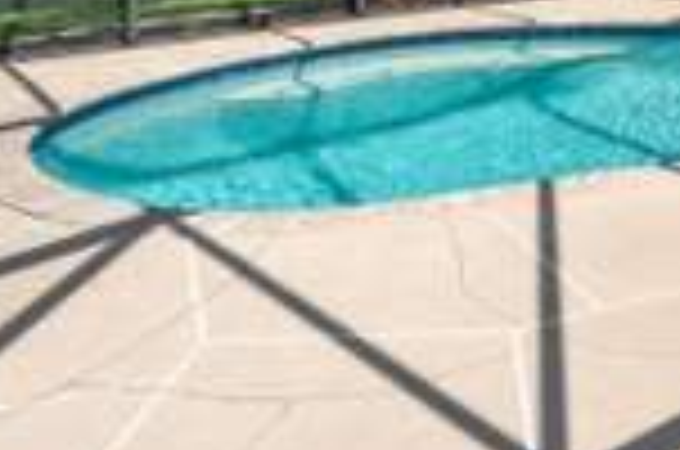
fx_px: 961
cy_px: -137
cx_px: 824
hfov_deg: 32.1
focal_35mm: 51
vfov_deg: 23.3
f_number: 9
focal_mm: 16
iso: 400
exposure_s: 1/640
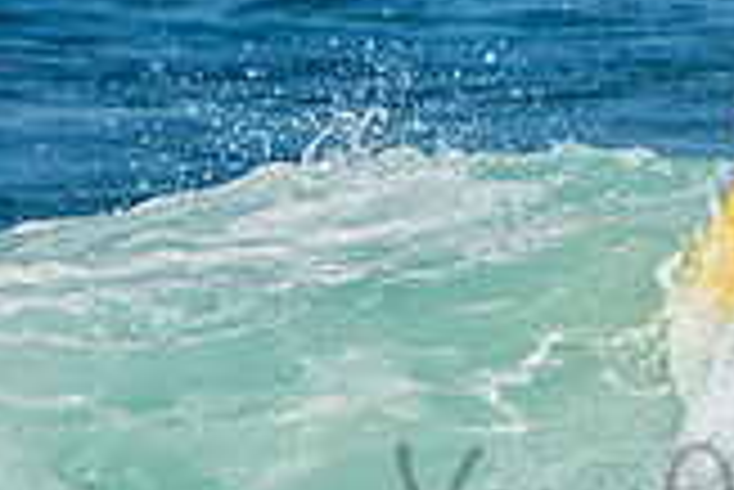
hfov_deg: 1.0
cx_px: 860
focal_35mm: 2129
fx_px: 43446
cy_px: 474
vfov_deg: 0.6
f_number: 5.6
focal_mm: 400
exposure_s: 1/2000
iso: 280
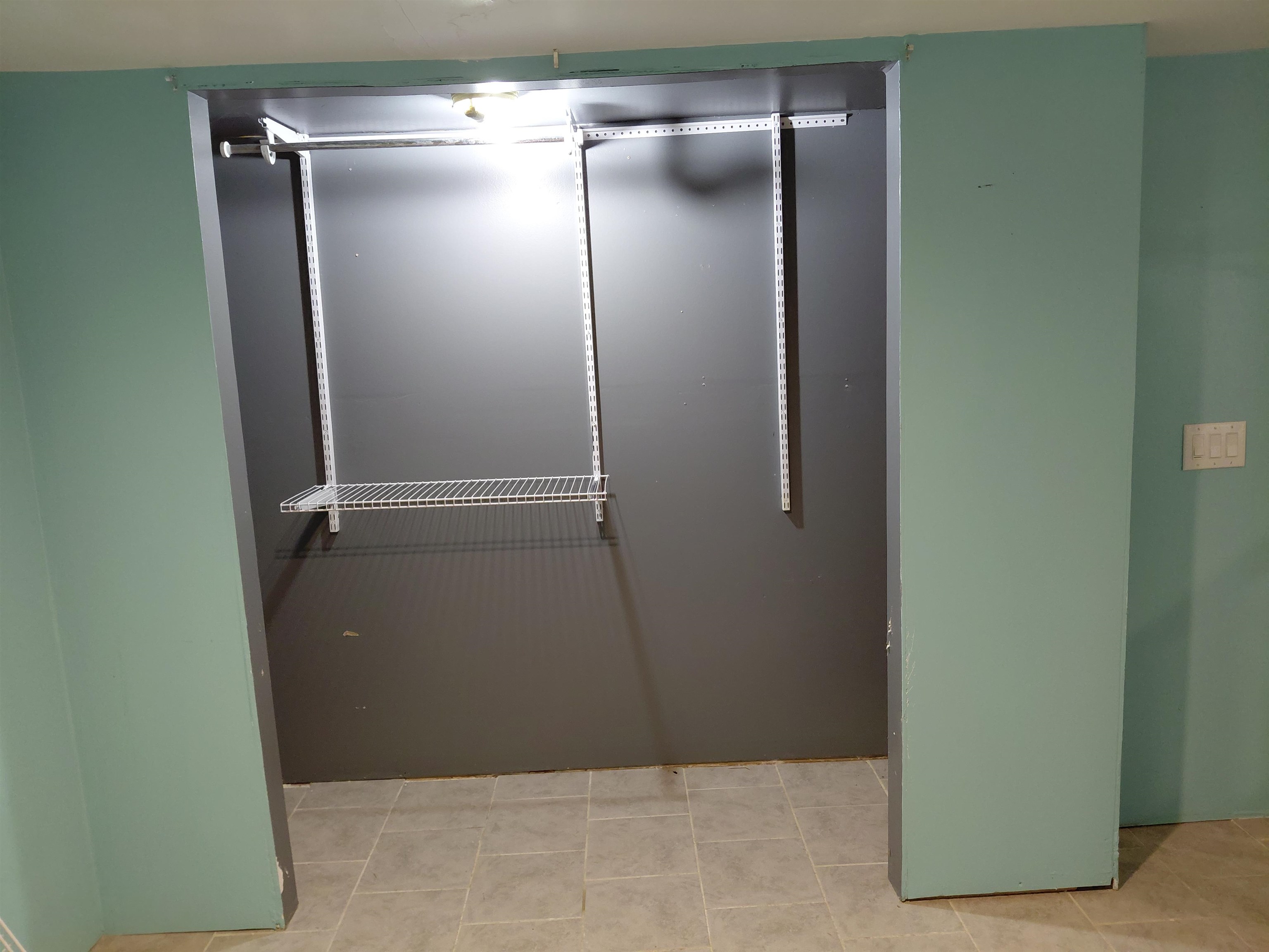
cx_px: 634
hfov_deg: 69.4
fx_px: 916
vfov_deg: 54.9
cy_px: 476
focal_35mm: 25
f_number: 1.8
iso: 400
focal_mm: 4.69
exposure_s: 1/40
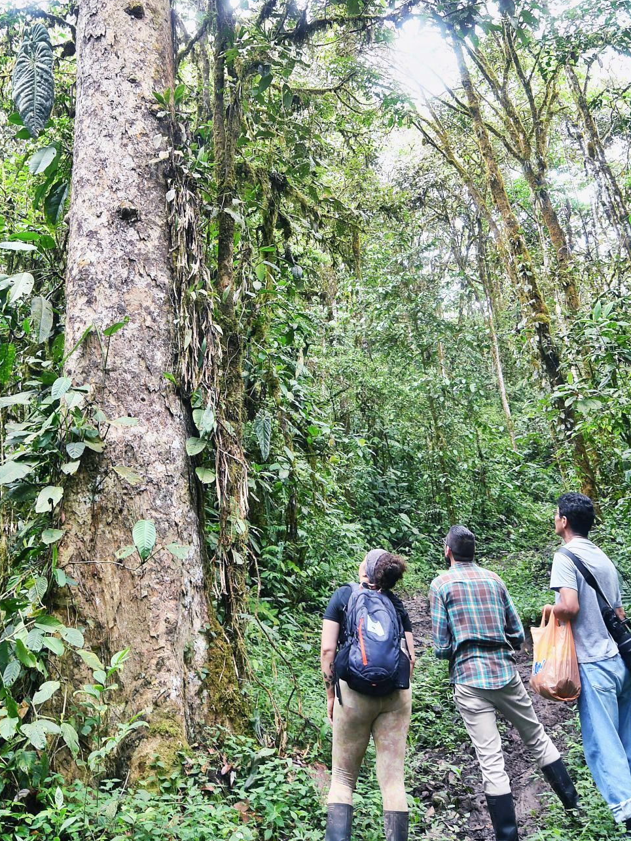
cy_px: 238
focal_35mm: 33
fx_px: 802
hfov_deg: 42.9
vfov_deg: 53.5
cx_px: 281
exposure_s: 1/60
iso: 200
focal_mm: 14
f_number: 2.8
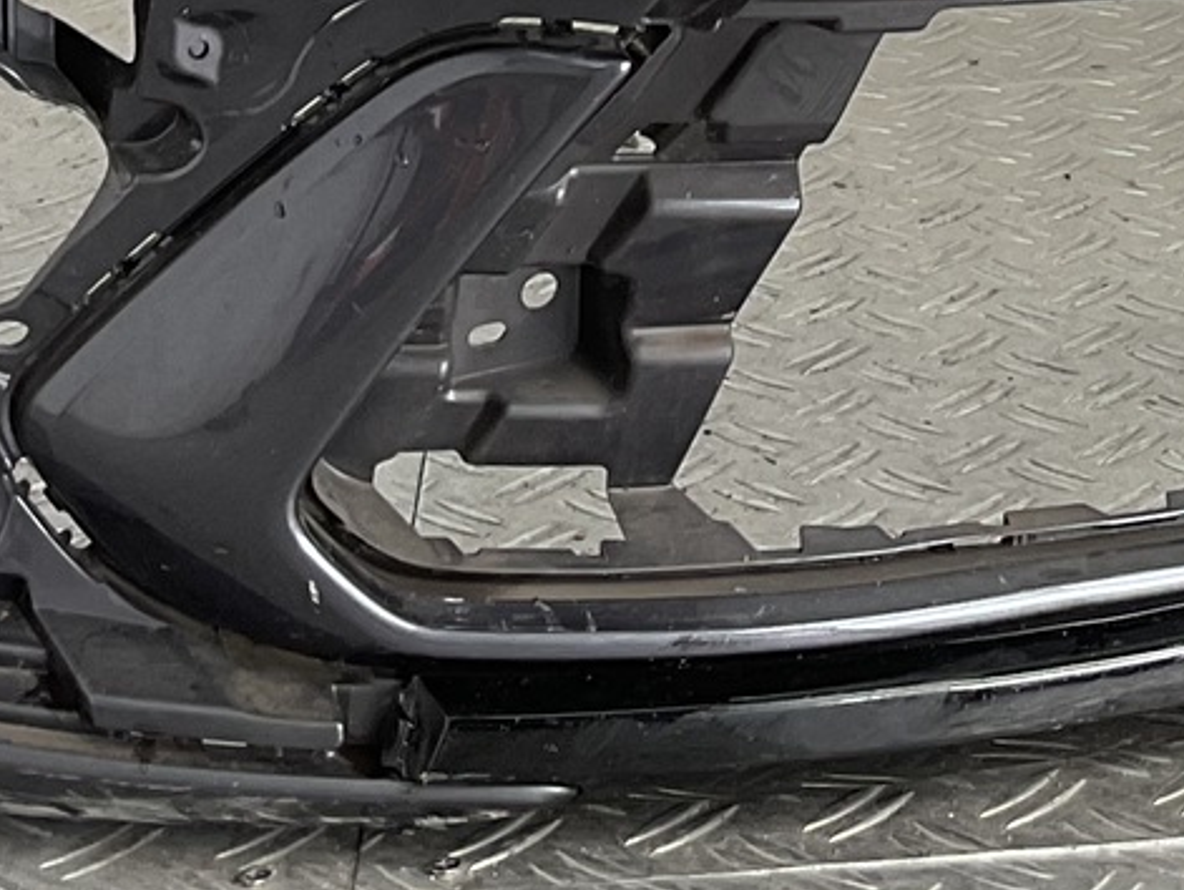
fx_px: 4245
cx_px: 1259
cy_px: -696
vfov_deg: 11.2
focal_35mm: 124
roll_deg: -0.4
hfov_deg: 15.5
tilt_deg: -10.0
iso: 16
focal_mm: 3
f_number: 1.8
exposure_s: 1/197
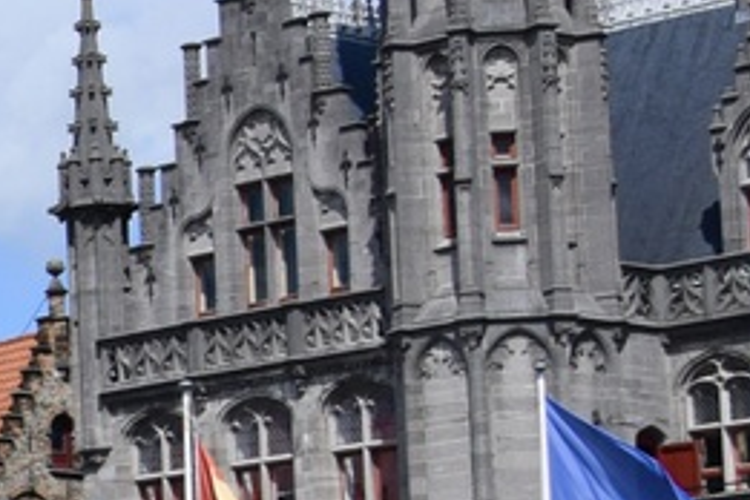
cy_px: 519
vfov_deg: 6.8
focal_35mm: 202
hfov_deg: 8.8
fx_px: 4208
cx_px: -1310
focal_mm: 22
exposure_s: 1/400
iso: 200
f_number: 10
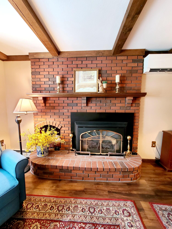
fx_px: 86
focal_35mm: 13
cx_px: 86
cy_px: 114
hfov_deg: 89.9
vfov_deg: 106.2
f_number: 2.2
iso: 320
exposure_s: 1/29.1
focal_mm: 2.2
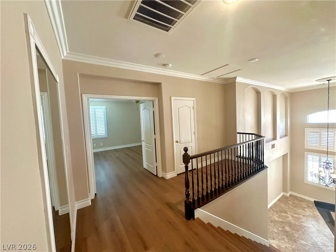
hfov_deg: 102.1
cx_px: 168
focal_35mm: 14
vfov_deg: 85.7
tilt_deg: -3.0
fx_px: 136
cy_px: 126
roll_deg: +2.0
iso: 320
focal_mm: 2.22
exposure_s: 1/60
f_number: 2.2
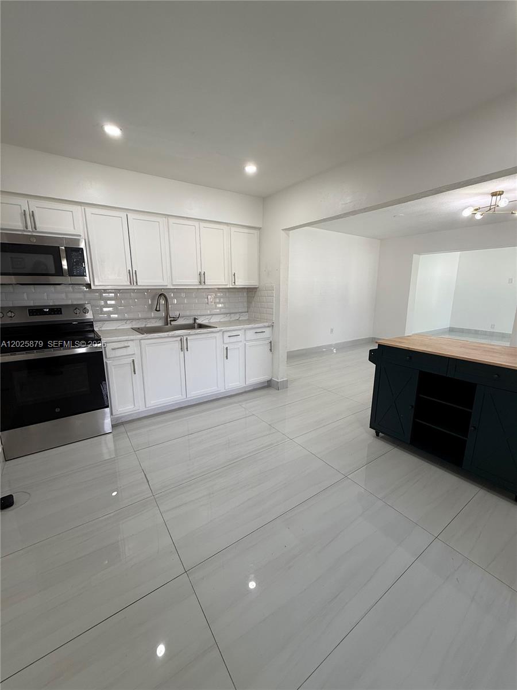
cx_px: 258
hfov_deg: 85.7
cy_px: 345
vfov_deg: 102.1
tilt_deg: -11.4
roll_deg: +0.0
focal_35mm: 14
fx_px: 279
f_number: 2.2
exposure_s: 1/120
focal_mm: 2.22
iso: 80
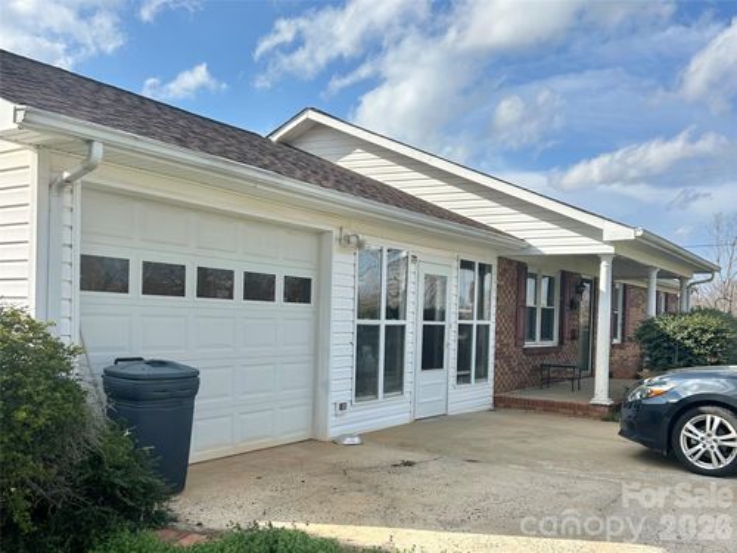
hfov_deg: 67.3
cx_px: 368
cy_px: 276
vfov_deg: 53.1
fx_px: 554
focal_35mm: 26
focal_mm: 5.7
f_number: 1.5
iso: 50
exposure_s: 1/4274
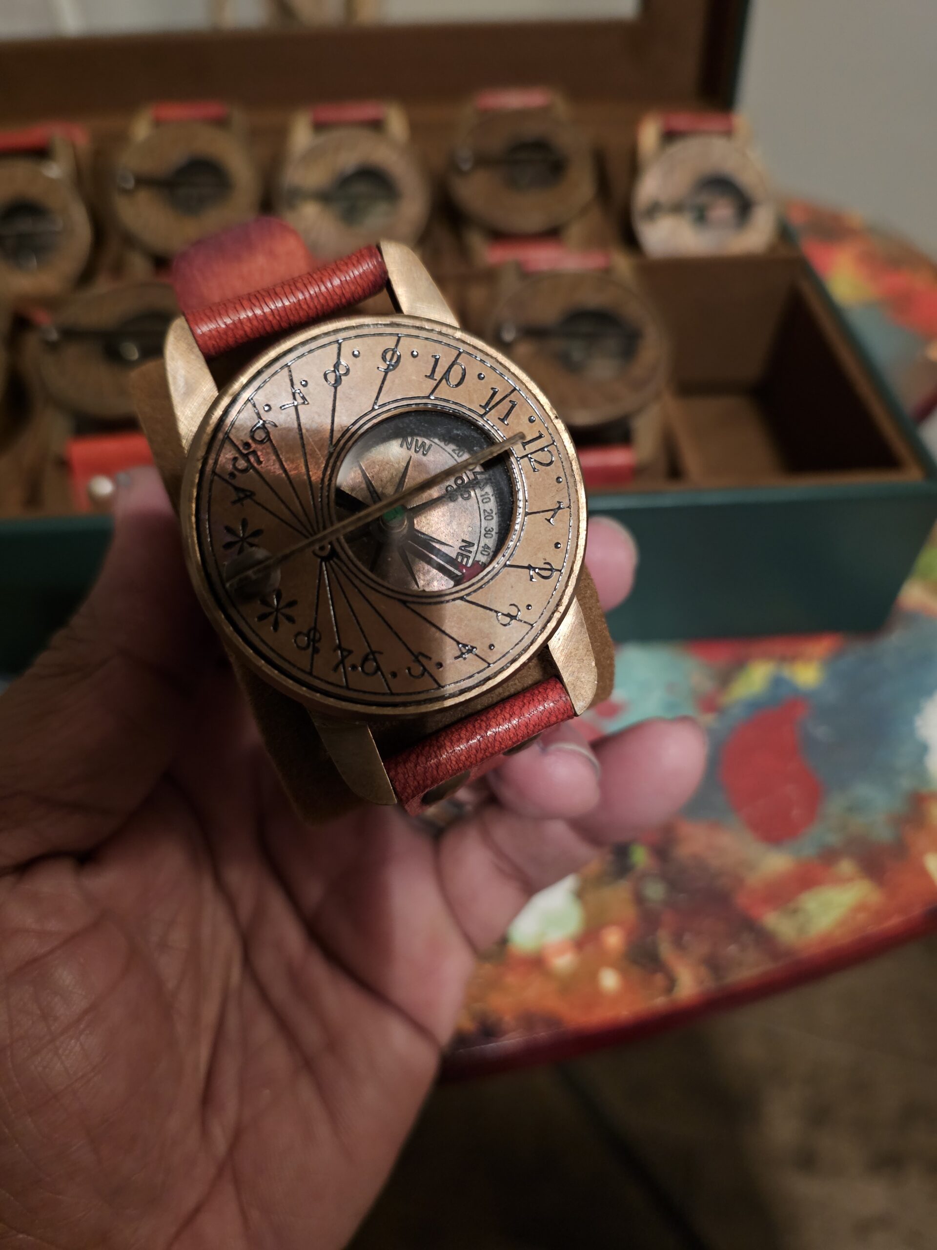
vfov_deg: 73.9
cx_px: 468
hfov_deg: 58.9
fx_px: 830
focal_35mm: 23
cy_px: 625
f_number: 1.7
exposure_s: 1/24
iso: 800
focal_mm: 6.3
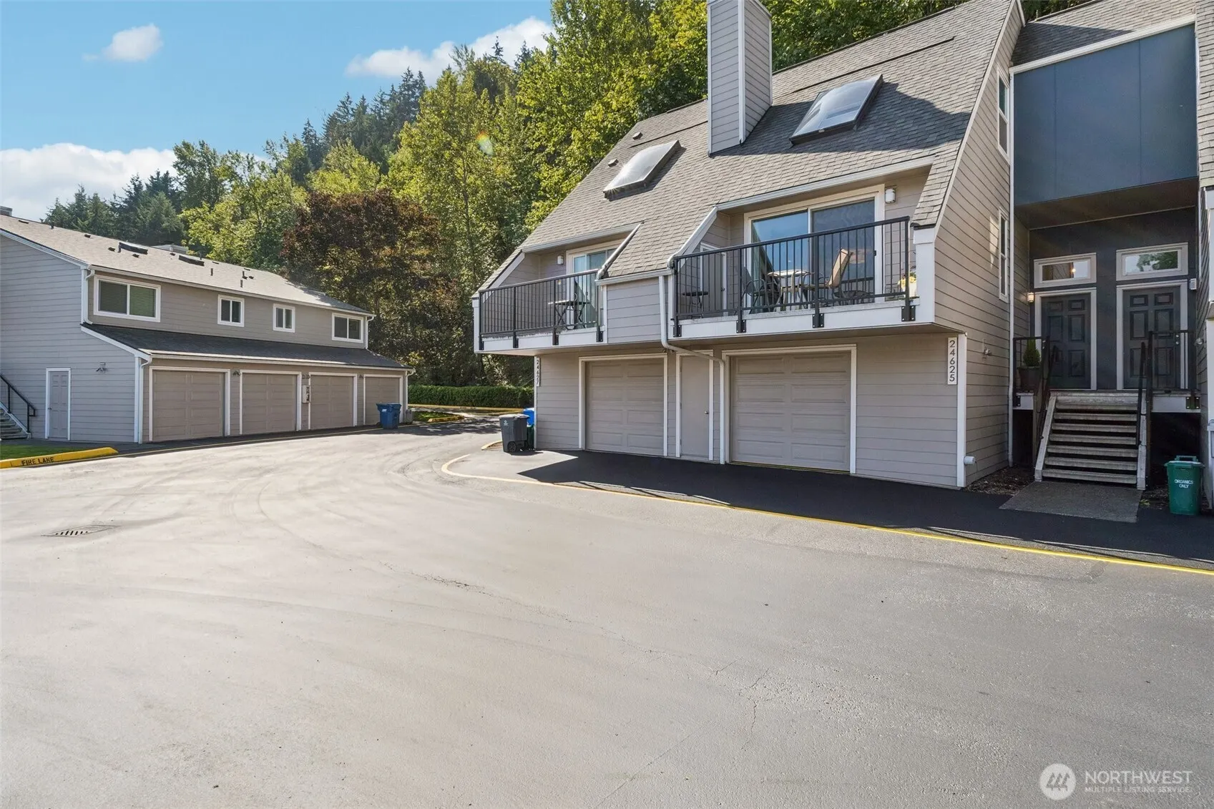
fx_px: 657
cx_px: 607
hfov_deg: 85.4
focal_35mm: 20
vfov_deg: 63.2
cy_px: 404
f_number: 10
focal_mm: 13
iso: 250
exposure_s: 1/160
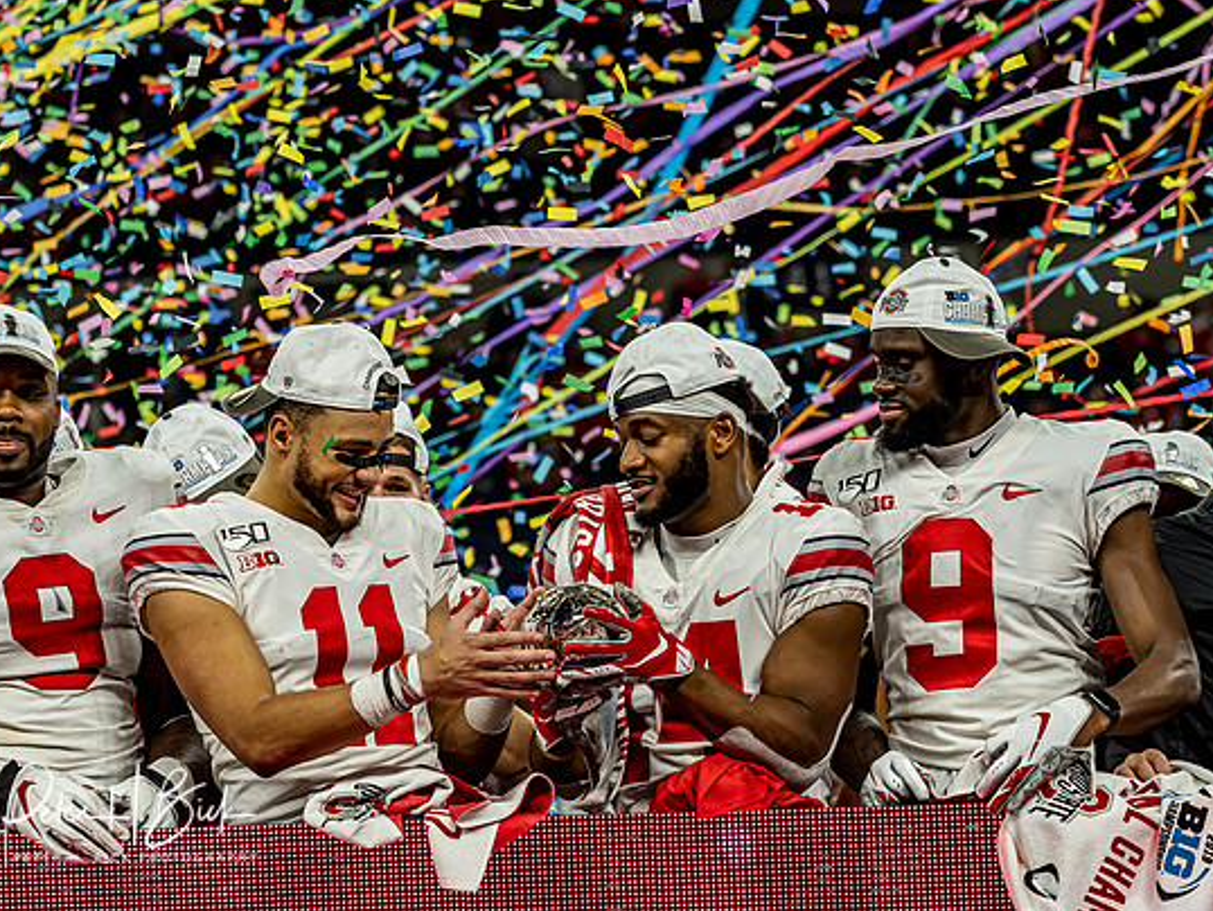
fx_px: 8309
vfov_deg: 6.3
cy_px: 445
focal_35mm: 237
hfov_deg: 8.3
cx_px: 588
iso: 400
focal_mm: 110
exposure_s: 1/320
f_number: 3.5
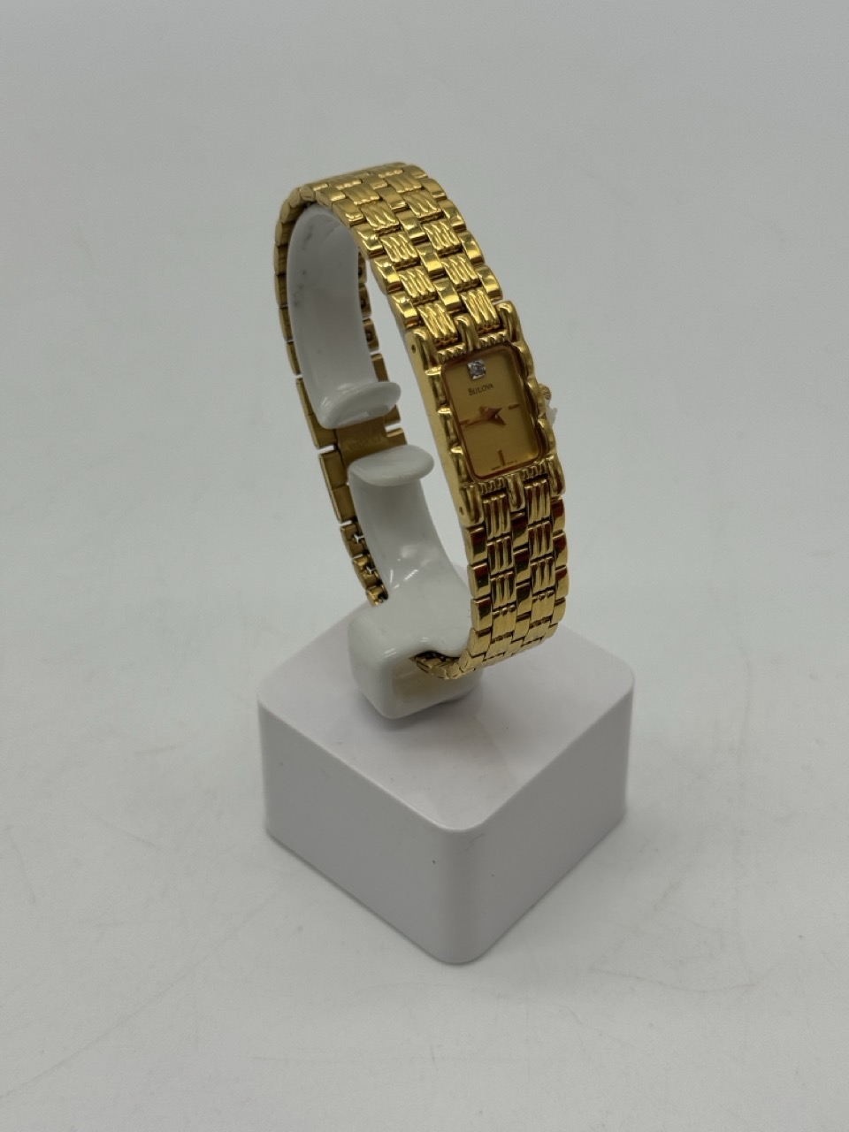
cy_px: 566
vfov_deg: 39.7
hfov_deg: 30.3
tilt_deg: -41.7
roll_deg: +0.1
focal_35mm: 48
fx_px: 1570
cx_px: 424
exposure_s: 1/913
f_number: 1.78
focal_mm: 6.76
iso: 64
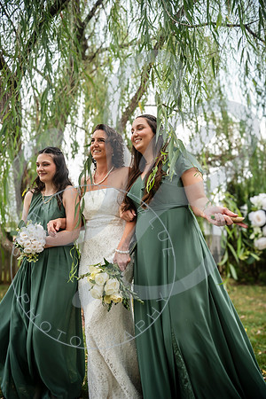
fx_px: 266
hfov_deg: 53.1
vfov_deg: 73.7
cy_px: 200
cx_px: 133
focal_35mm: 24
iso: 500
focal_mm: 24
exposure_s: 1/250
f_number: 2.8
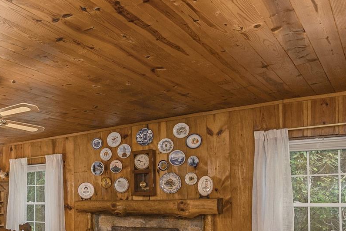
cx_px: -23
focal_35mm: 36
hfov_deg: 43.0
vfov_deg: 34.9
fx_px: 346
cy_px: 205
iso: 320
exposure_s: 1/8
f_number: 7.1
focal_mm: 14
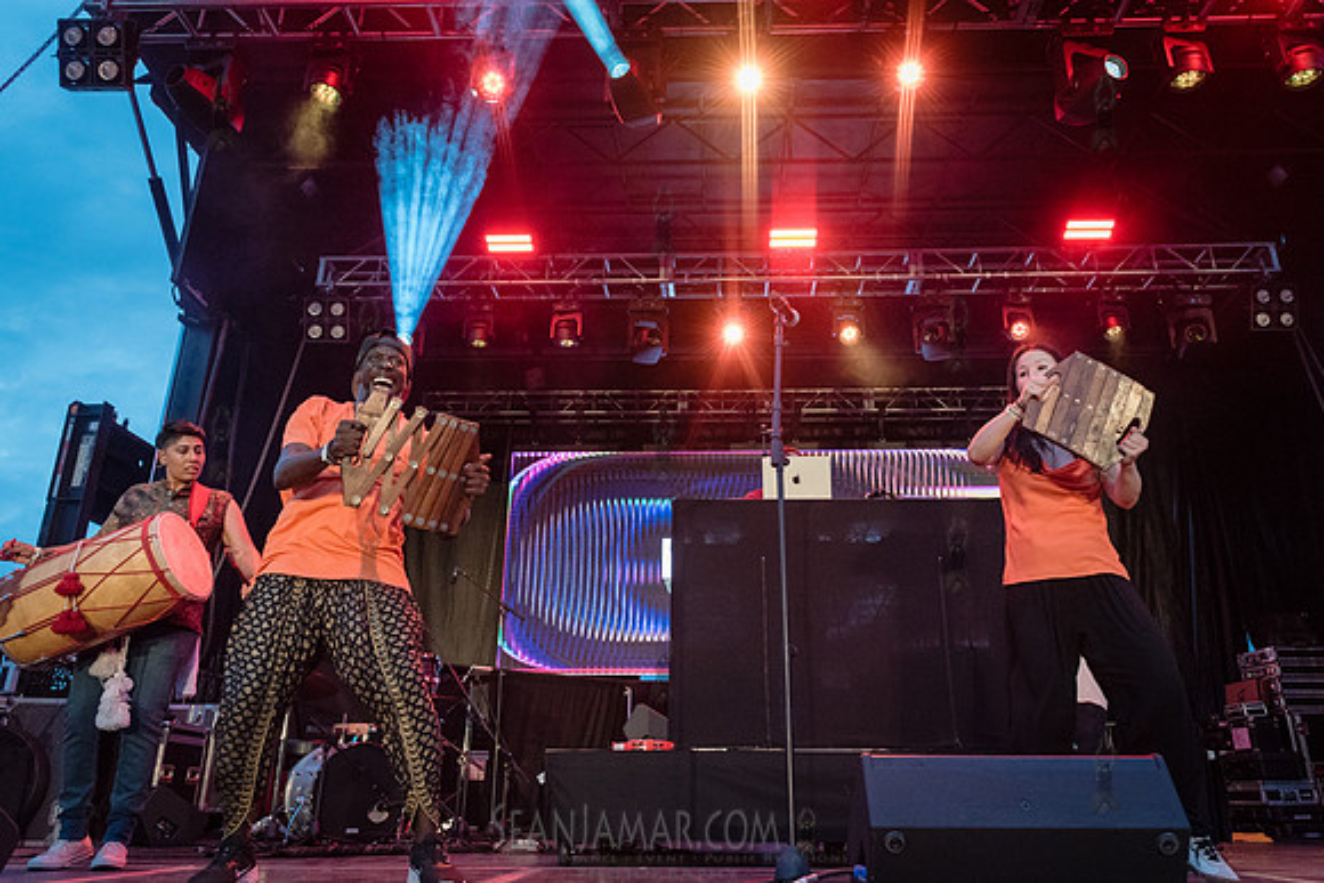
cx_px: 690
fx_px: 949
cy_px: 443
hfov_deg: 69.7
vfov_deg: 49.9
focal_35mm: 26
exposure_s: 1/400
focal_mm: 24
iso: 5000
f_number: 4
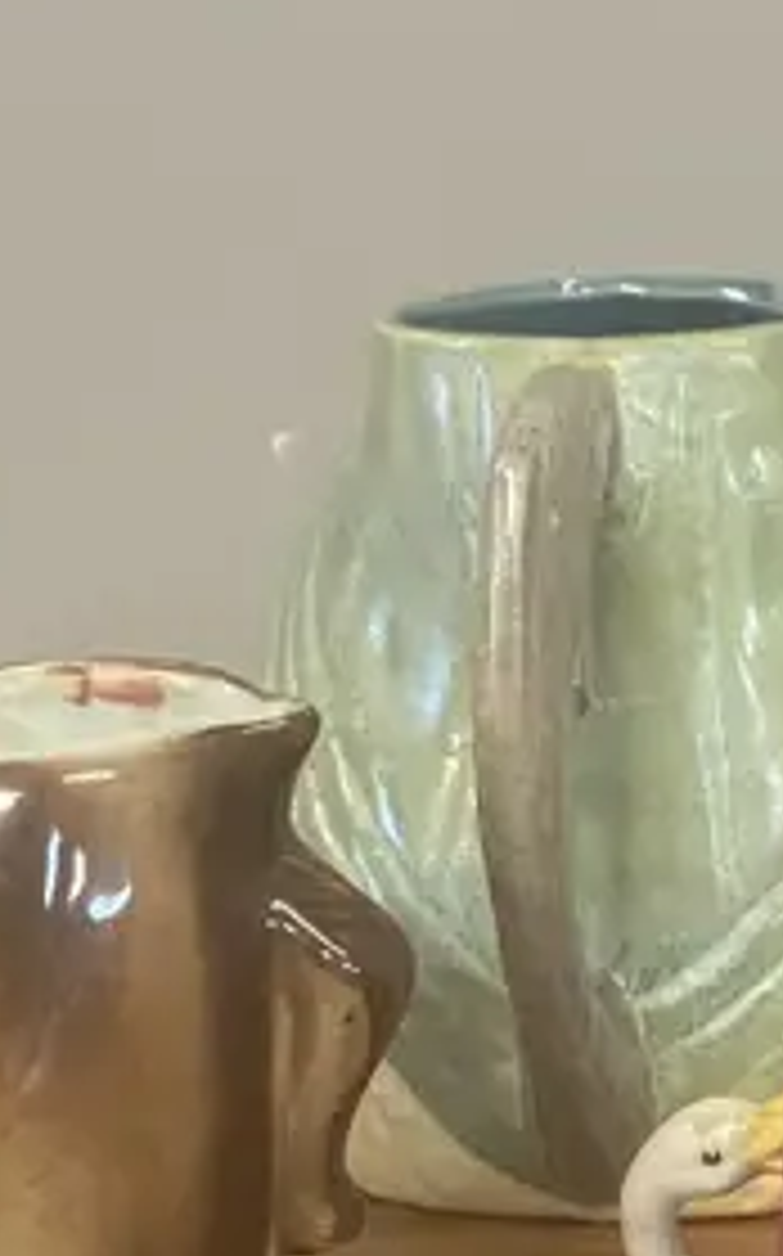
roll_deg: +0.0
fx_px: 3727
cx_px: 1089
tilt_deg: -15.9
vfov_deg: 18.8
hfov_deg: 11.6
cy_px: 1112
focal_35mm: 109
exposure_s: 1/33
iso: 250
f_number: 1.8
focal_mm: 3.99
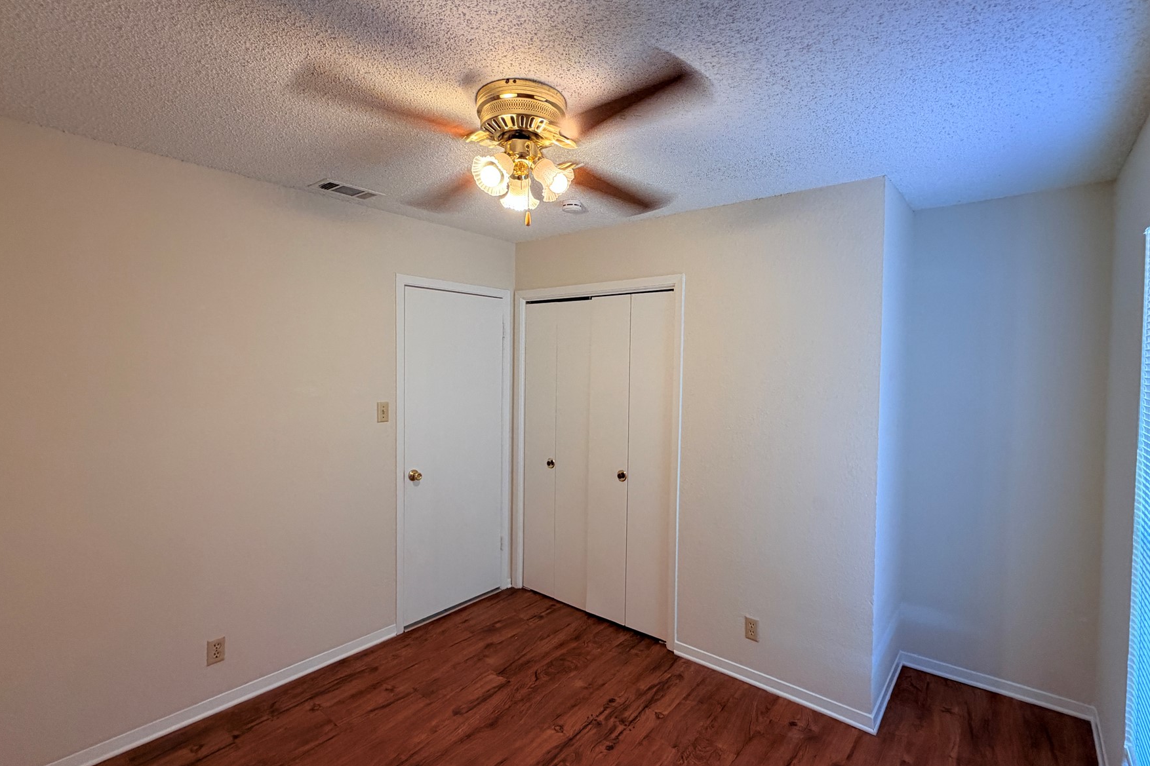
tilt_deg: -2.0
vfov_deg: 70.4
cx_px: 591
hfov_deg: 93.3
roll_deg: -0.7
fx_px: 543
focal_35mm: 17
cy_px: 377
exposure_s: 1/60
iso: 200
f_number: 2.2
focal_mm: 2.22
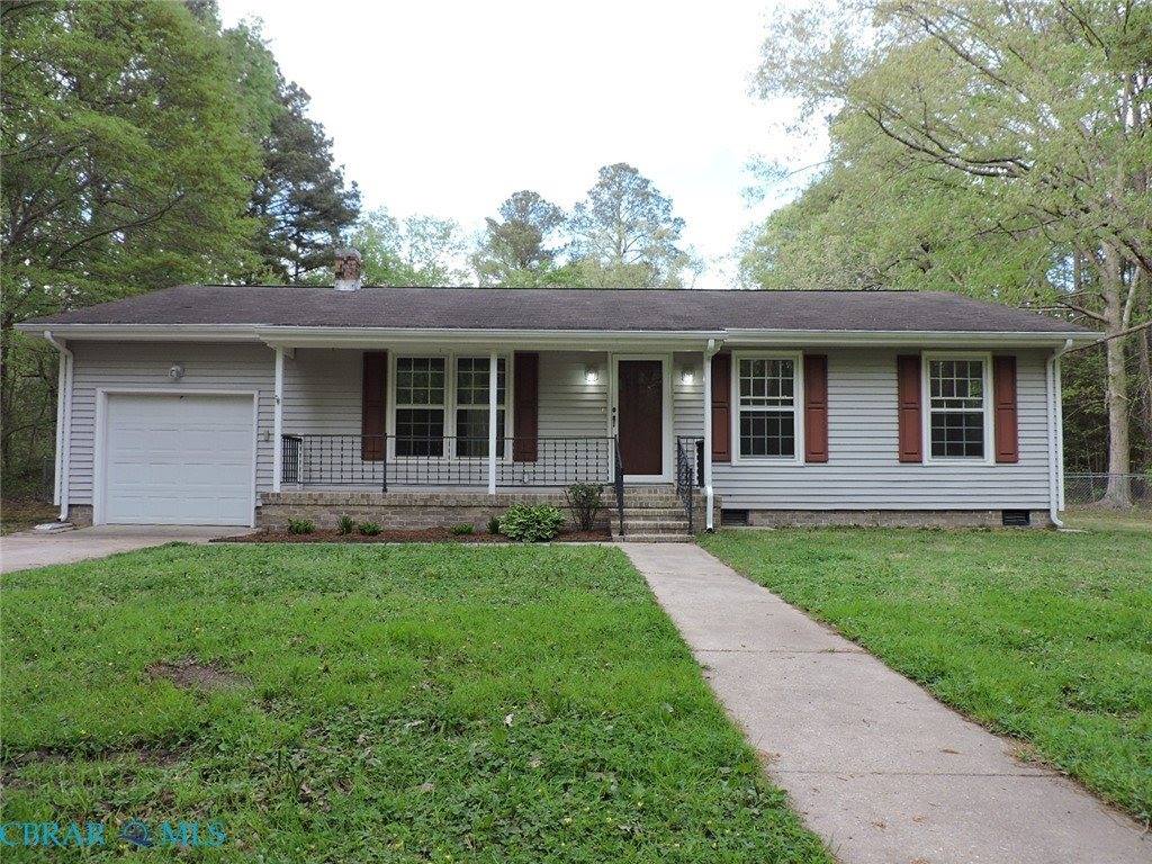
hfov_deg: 71.6
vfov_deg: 56.8
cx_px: 576
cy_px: 432
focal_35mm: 24
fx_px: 799
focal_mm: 4.3
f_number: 3
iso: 100
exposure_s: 1/100
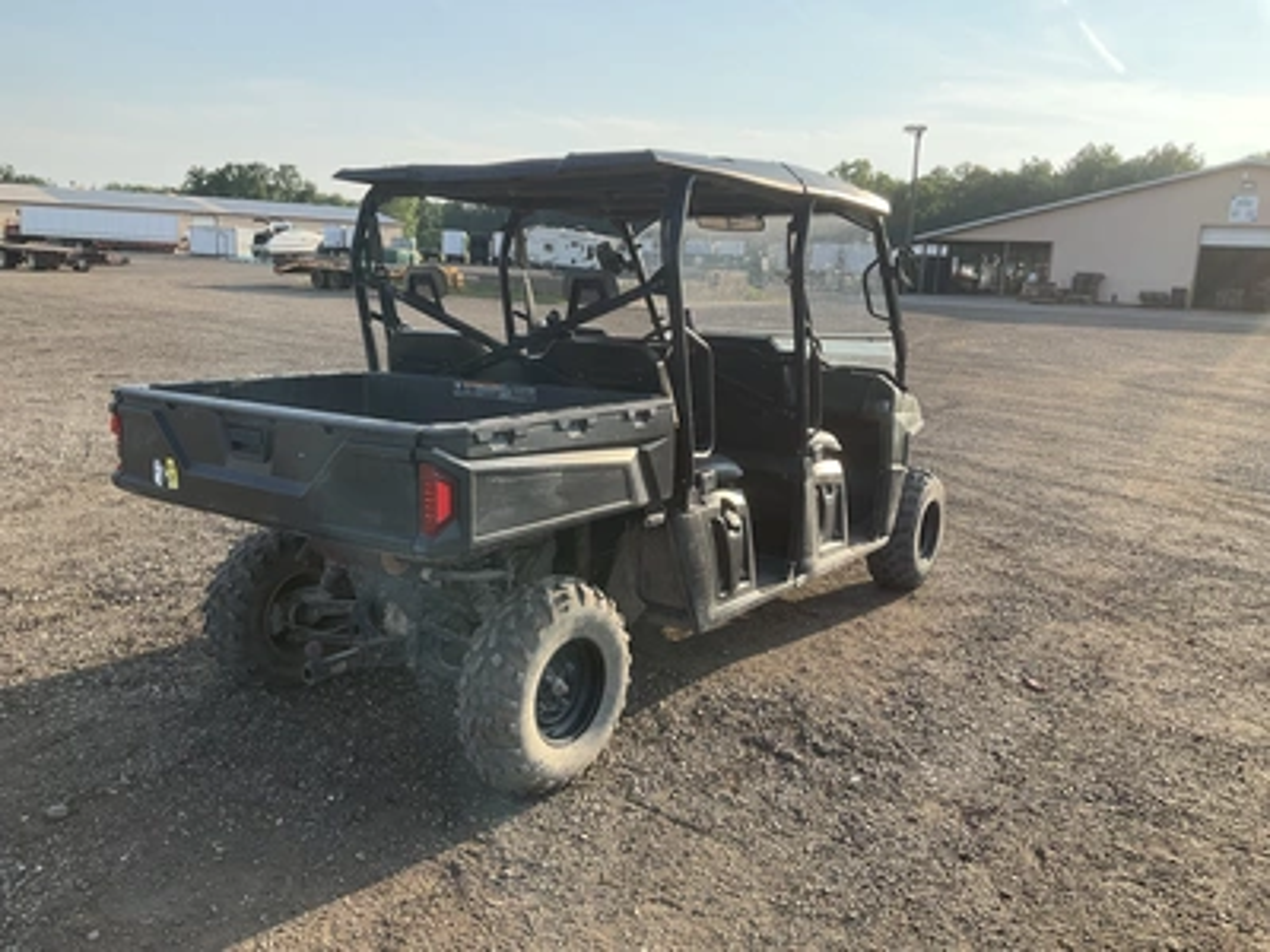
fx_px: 1064
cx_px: 635
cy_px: 476
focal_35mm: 29
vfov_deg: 48.2
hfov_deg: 61.7
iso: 25
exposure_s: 1/650
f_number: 1.8
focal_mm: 3
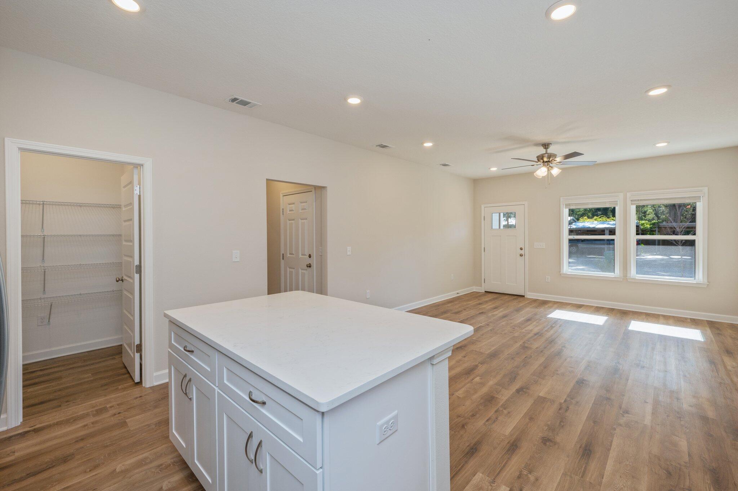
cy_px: 246
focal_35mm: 16
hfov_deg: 98.6
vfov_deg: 75.4
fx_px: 317
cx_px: 369
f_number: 9
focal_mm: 15.5
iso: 320
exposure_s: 1/30
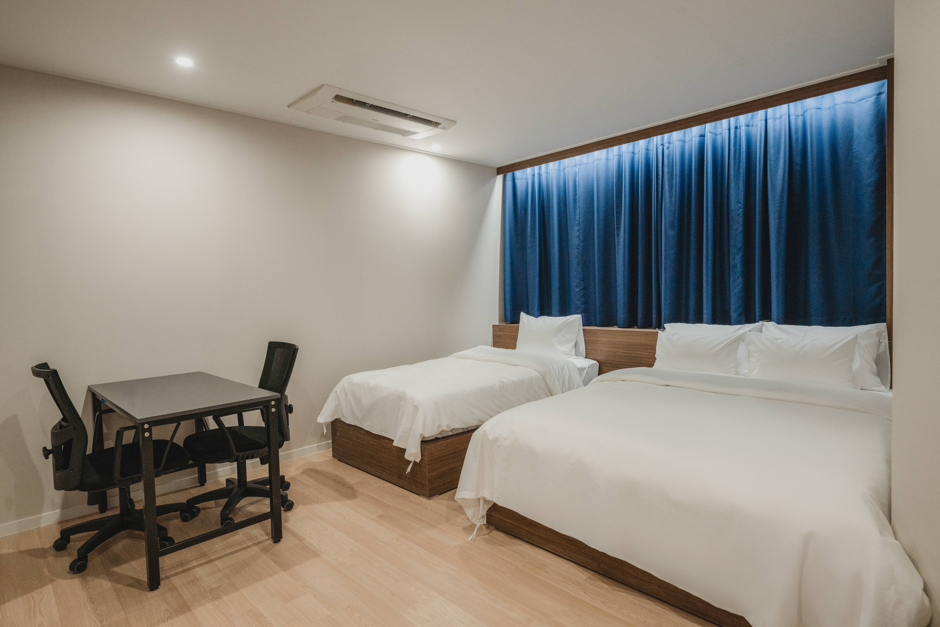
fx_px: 496
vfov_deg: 64.6
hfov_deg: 86.9
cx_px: 470
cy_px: 314
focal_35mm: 19
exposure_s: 1/80
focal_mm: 19
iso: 800
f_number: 5.6
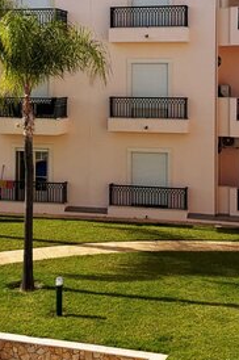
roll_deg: +0.2
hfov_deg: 18.6
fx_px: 729
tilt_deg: +0.2
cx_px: 96
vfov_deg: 27.3
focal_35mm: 73
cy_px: 79
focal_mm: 6.76
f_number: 1.78
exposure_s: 1/8130
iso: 80
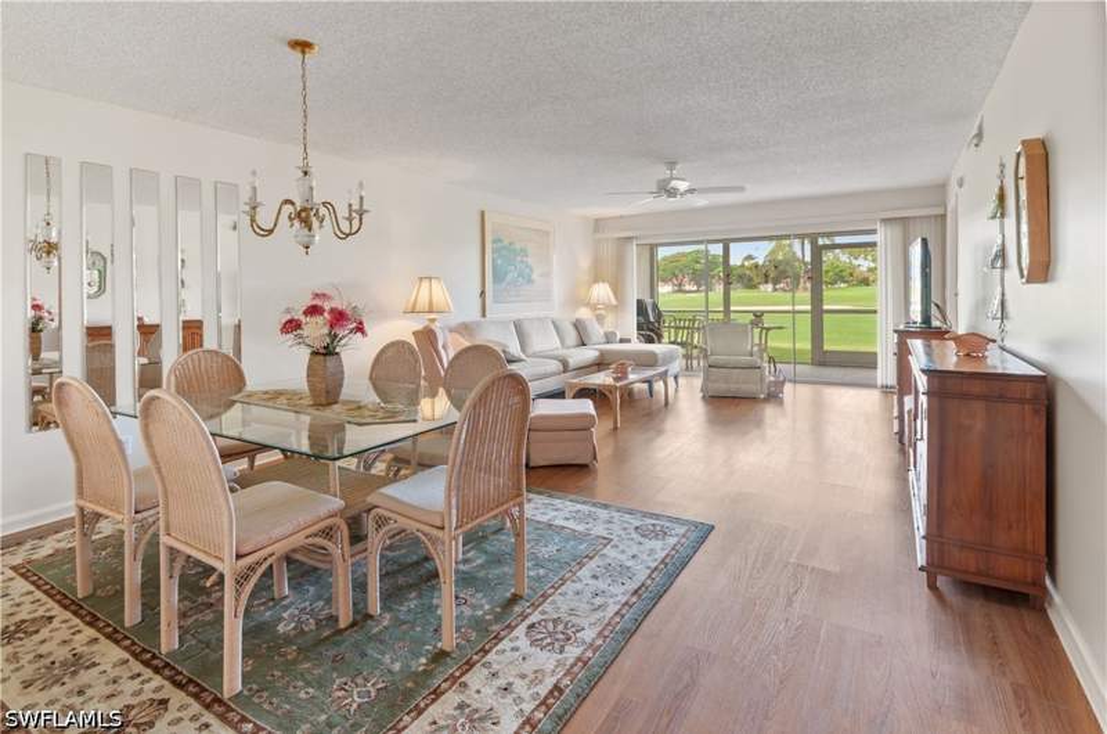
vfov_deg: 69.4
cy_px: 367
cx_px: 554
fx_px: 529
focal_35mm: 17
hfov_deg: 92.6
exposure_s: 1
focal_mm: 11.5
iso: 200
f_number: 8
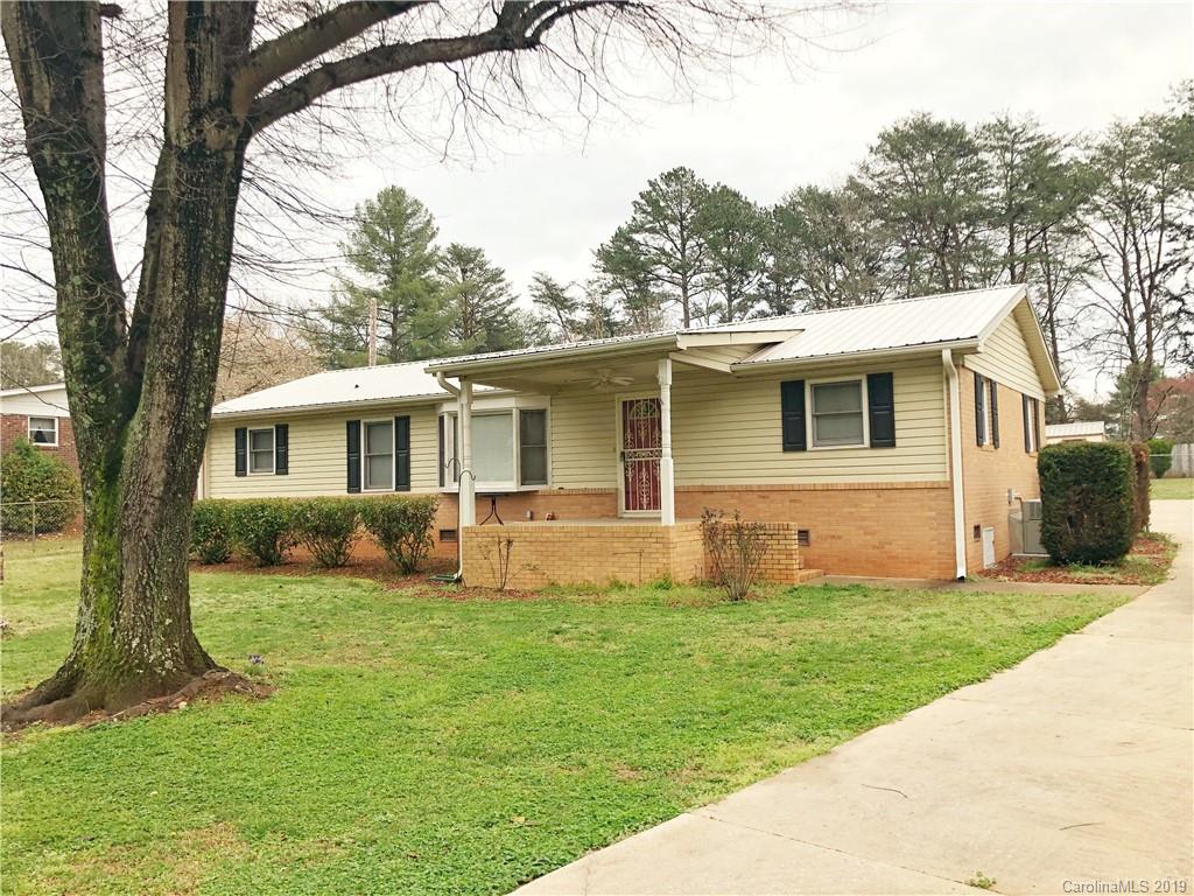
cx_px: 597
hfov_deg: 61.7
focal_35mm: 29
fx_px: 1000
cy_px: 448
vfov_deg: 48.2
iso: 20
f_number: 1.8
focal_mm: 3.99
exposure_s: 1/387
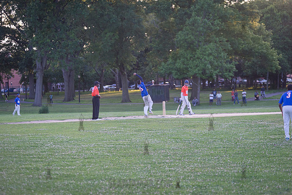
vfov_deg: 13.0
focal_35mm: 105
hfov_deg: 19.5
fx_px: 852
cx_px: 146
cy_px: 98
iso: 1600
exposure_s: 1/2000
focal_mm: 105
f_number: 2.8
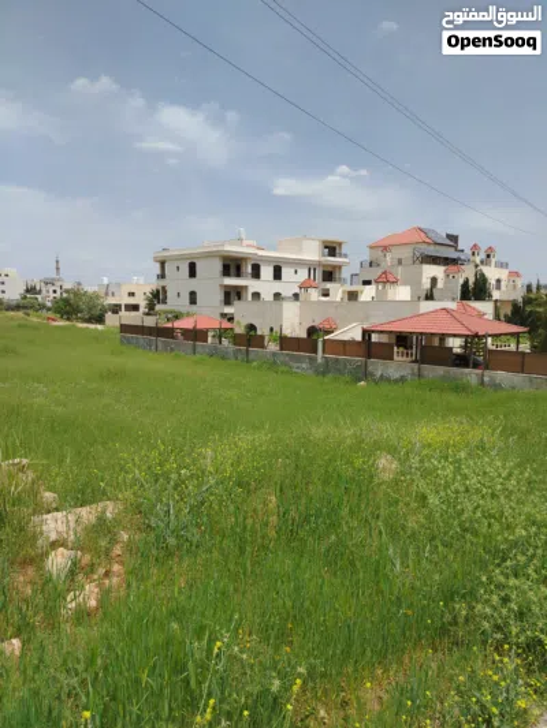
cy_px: 364
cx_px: 274
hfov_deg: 56.8
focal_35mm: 24
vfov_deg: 71.6
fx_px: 505
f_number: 1.75
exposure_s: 1/1172
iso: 100
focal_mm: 5.25
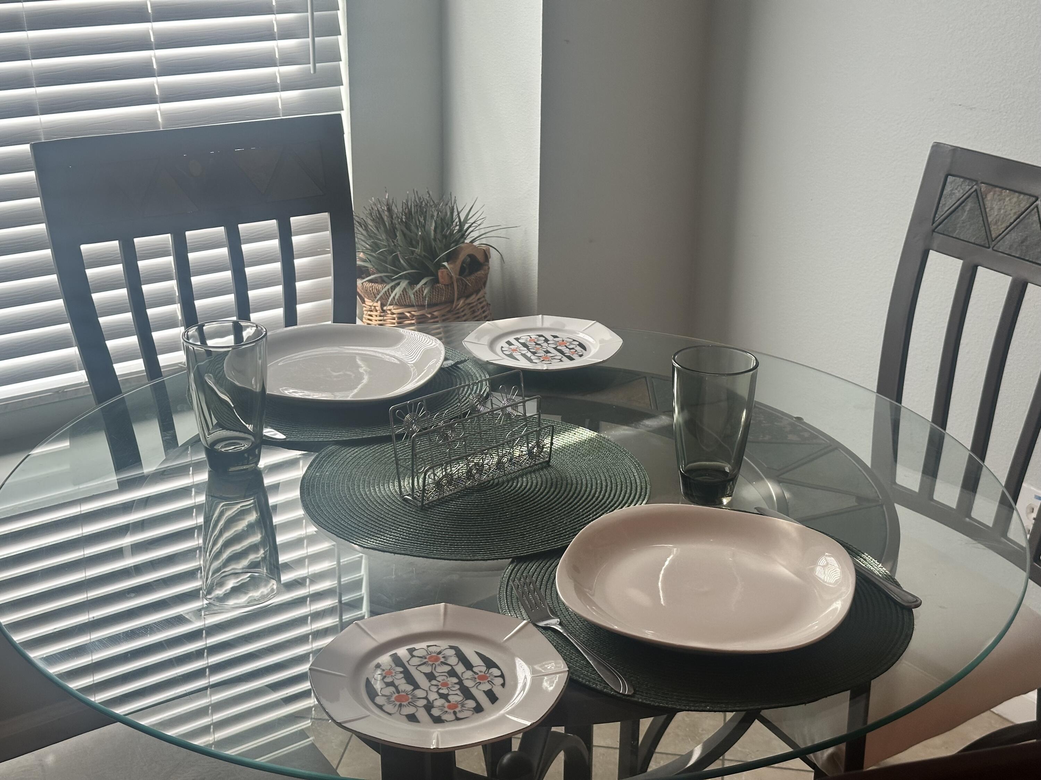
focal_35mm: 48
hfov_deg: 39.7
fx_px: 1443
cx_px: 520
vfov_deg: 30.3
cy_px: 390
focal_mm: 6.86
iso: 80
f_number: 1.78
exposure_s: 1/120
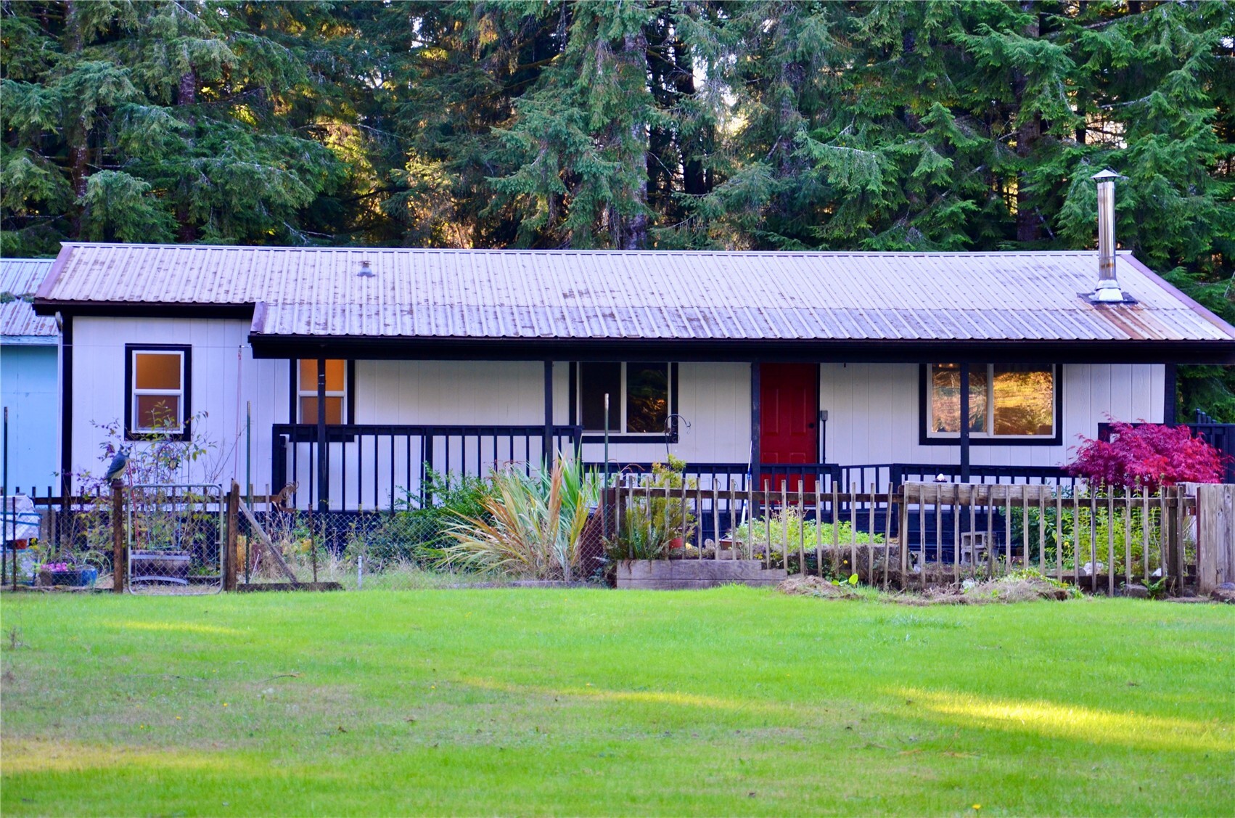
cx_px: 618
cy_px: 409
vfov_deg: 13.8
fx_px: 3389
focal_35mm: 99
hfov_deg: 20.7
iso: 400
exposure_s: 1/60
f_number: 5.3
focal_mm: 66
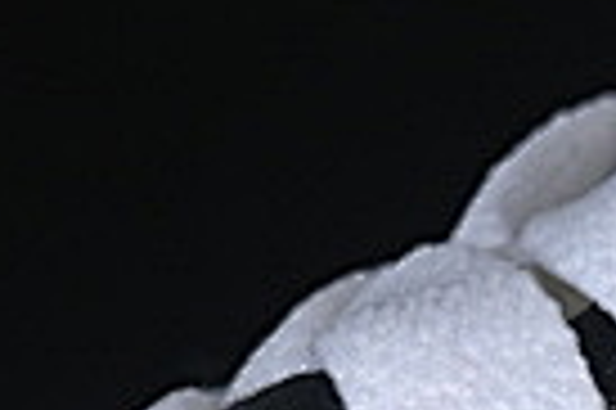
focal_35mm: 593
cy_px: 1392
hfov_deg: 3.4
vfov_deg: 2.3
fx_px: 10135
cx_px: 1897
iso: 160
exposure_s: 1/60
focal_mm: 50
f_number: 7.1
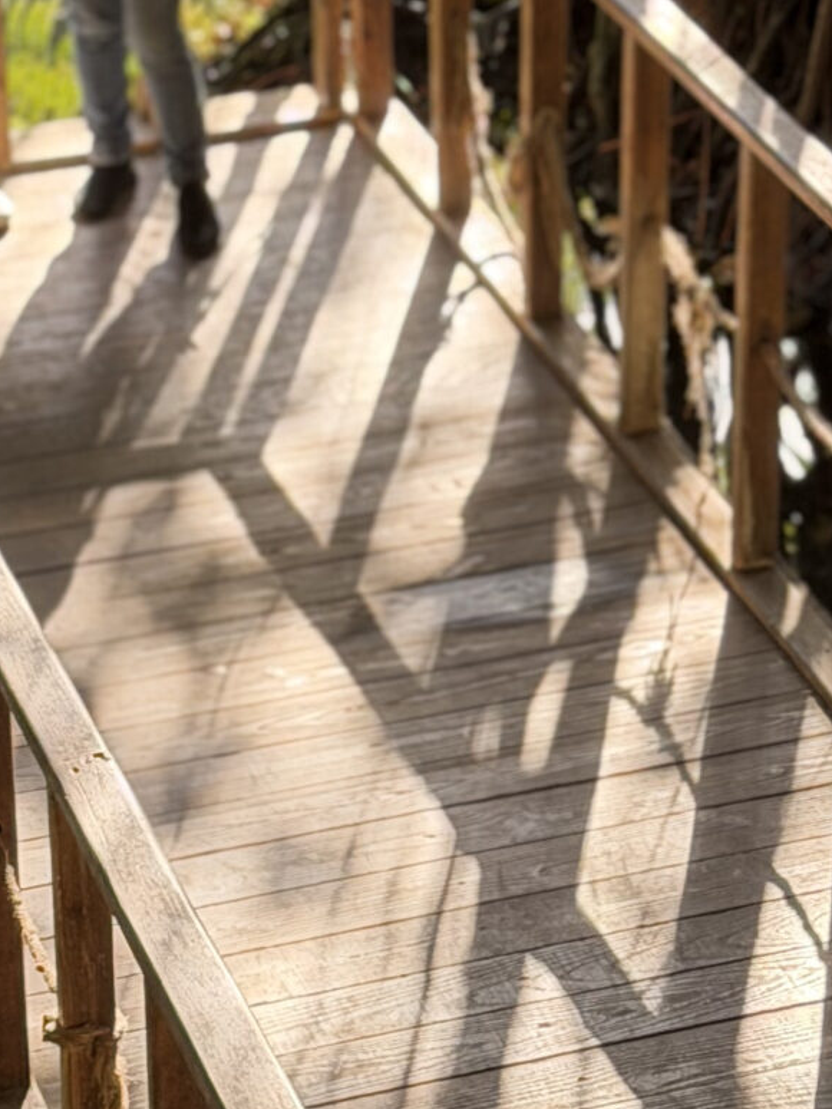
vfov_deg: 12.2
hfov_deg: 9.3
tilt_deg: -21.2
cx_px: 489
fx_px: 5094
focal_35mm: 159
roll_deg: +1.5
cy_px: -92
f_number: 1.78
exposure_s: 1/272
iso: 80
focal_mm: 6.76
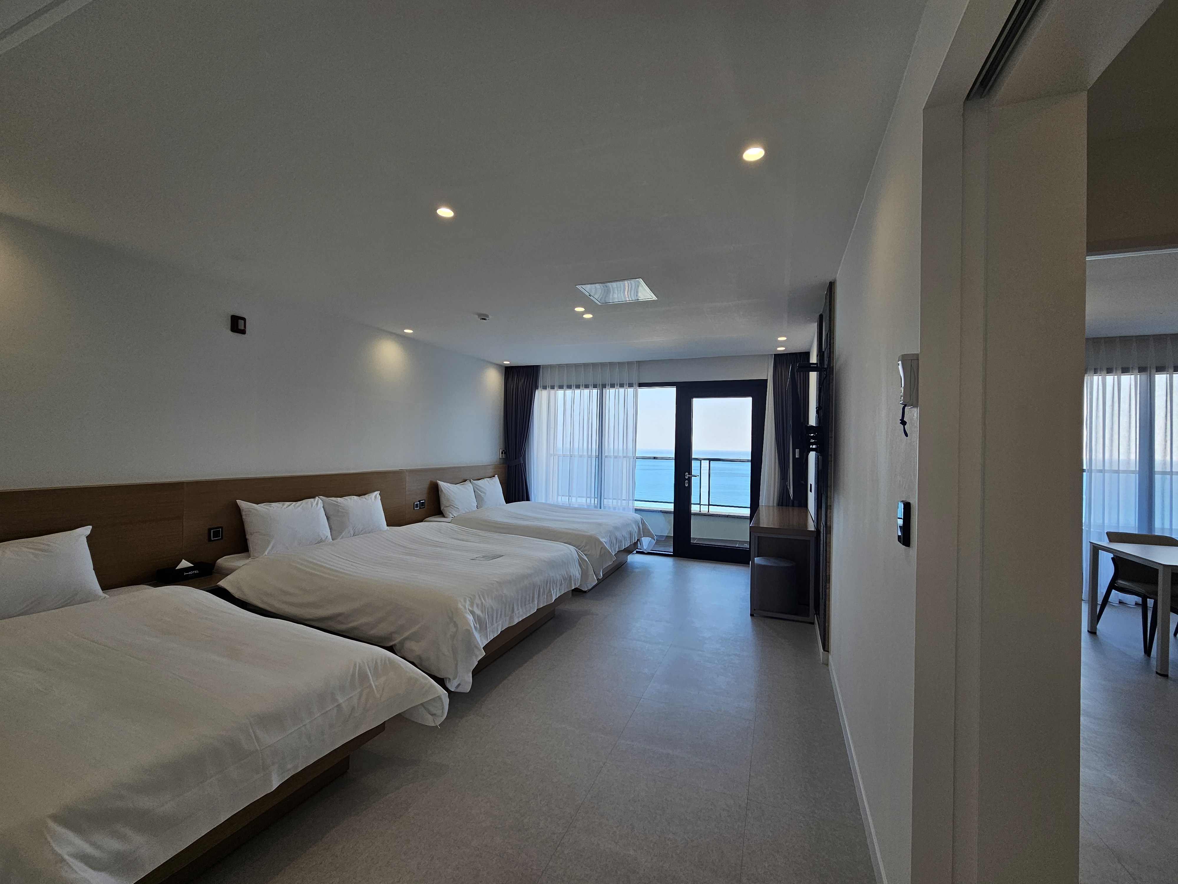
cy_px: 442
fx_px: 442
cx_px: 589
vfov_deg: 89.9
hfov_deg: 106.2
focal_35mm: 13
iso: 50
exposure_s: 1/162
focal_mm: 2.2
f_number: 2.2
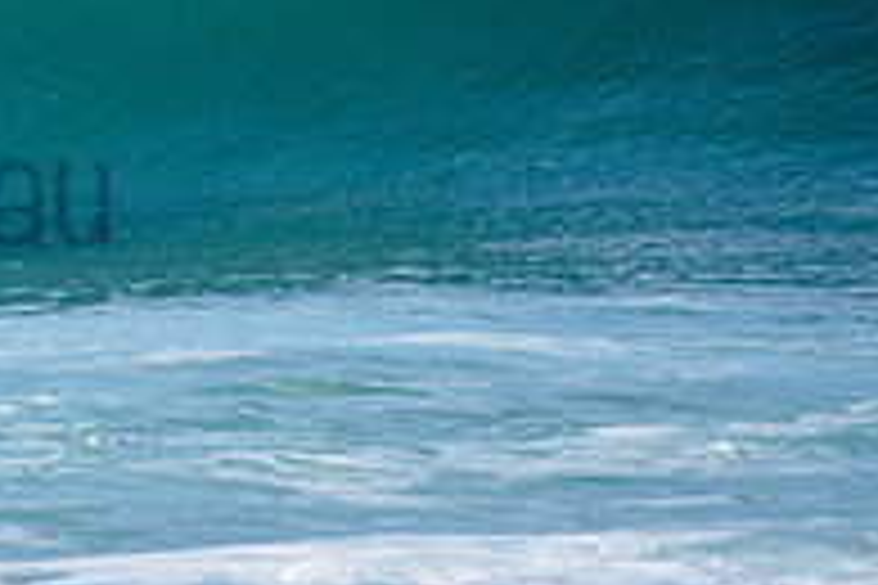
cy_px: 142
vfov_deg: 0.9
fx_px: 36215
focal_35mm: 1485
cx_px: -365
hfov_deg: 1.4
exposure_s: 1/2000
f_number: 5.6
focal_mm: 500
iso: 160
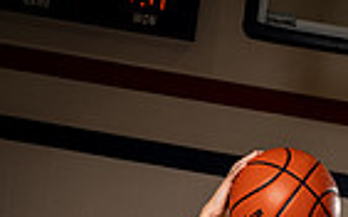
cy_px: 547
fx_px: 986
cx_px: 291
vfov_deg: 10.5
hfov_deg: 19.8
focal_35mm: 104
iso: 125
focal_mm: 32
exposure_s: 1/250
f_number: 5.6
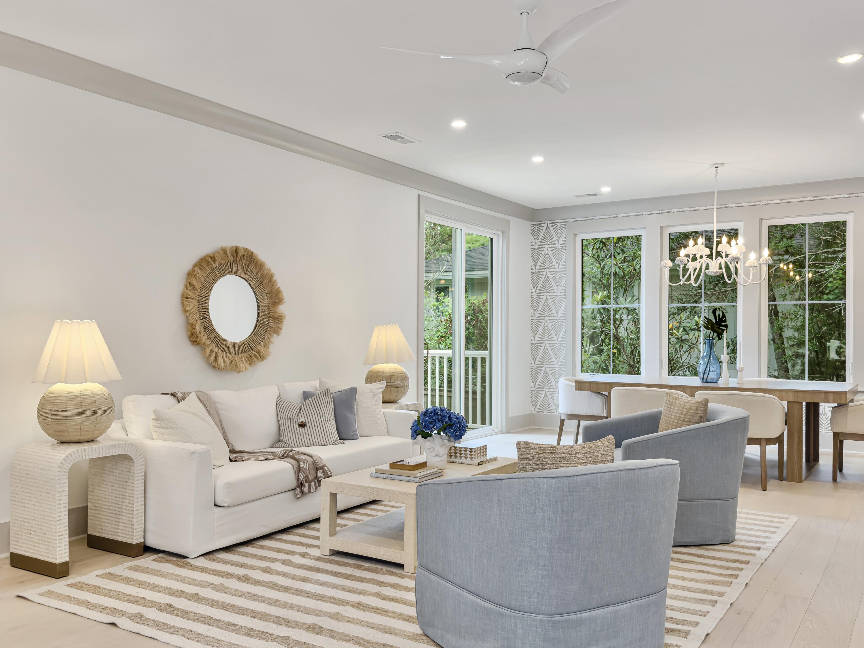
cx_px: 432
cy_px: 324
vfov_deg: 45.4
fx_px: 774
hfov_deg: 58.4
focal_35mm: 31
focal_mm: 6.76
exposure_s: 1/120
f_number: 1.8
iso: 100
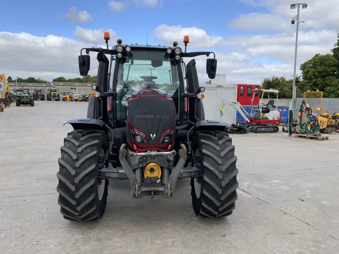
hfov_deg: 61.7
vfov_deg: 48.2
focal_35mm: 29
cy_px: 127
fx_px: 284
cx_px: 170
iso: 16
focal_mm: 3
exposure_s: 1/1168
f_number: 1.8
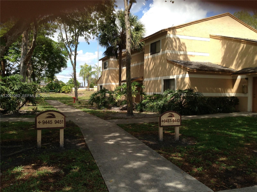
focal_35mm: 33
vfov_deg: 42.9
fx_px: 245
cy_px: 96
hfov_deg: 55.4
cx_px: 128
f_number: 2.4
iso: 50
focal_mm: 4.13
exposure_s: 1/935
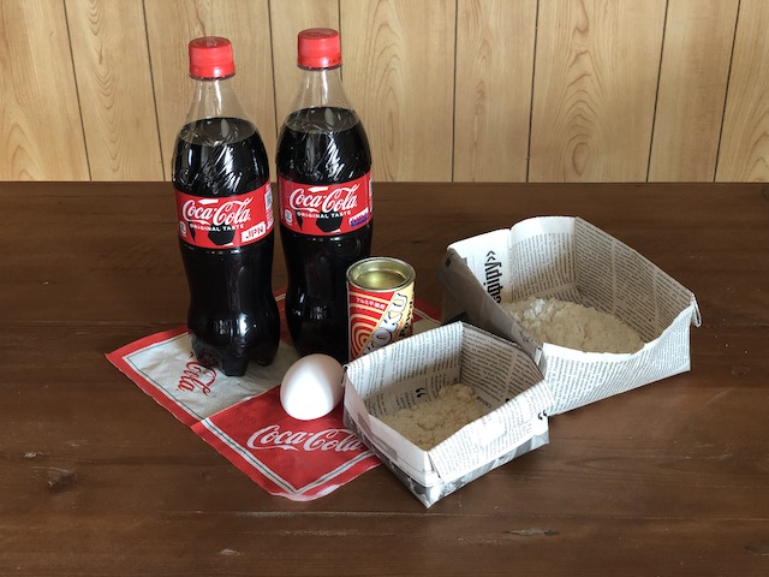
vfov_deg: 28.0
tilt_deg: -29.7
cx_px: 384
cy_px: 288
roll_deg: +1.1
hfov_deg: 36.8
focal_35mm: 52
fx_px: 1155
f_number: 2.4
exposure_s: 1/24
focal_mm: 6
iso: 125
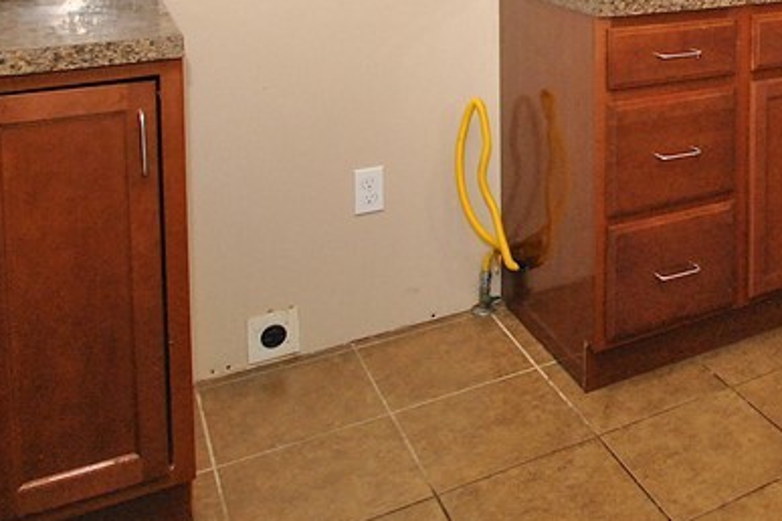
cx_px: 791
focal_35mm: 42
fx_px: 912
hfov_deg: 40.4
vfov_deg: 28.4
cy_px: -79
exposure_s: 1/60
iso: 800
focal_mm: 10
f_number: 7.1
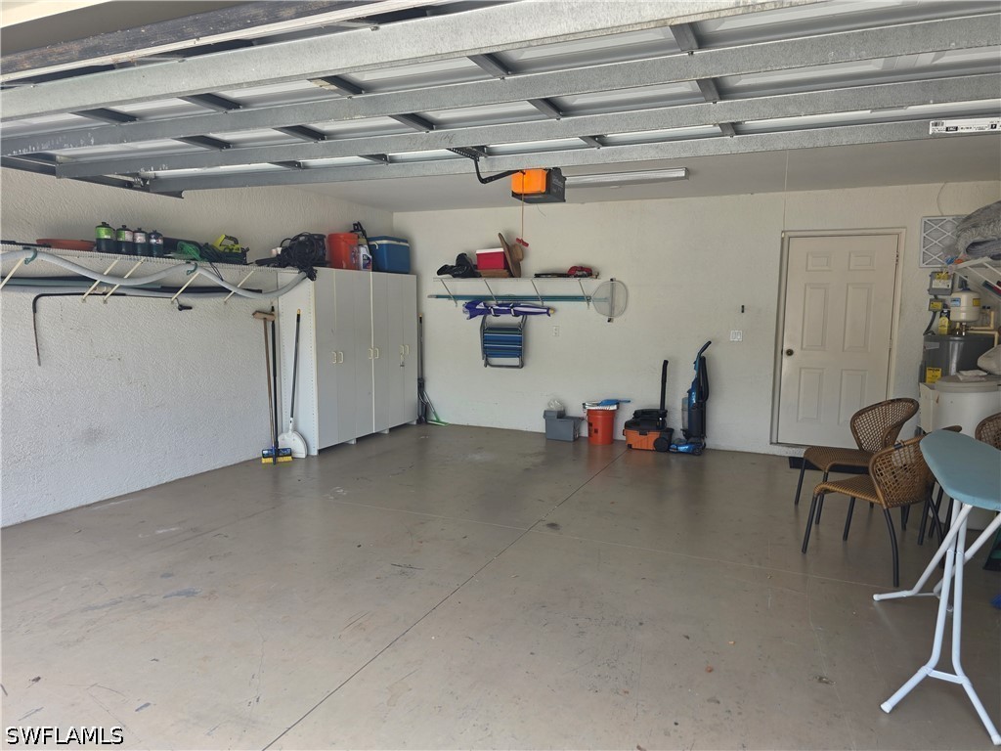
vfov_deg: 58.9
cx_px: 500
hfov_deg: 73.9
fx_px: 665
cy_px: 376
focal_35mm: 23
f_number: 1.7
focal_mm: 6.3
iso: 40
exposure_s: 1/359
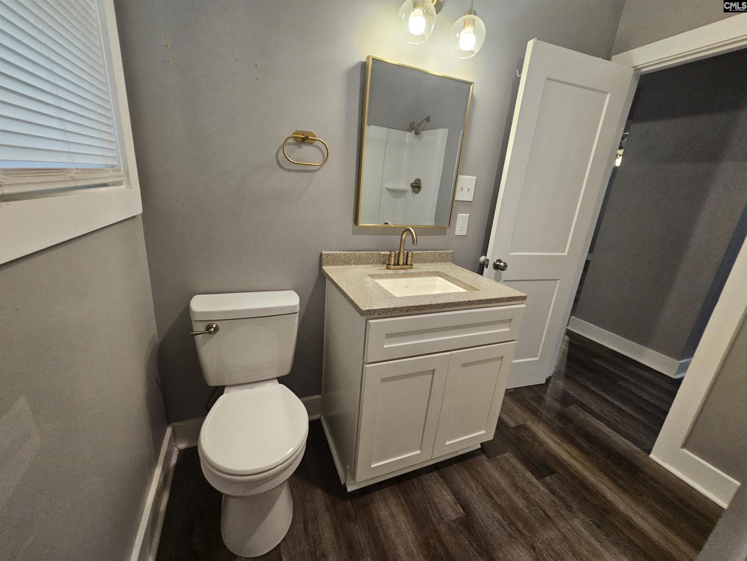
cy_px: 280
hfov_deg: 106.2
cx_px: 374
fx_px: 281
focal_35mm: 13
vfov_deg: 89.9
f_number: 2.2
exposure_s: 1/60
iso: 160
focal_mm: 2.2
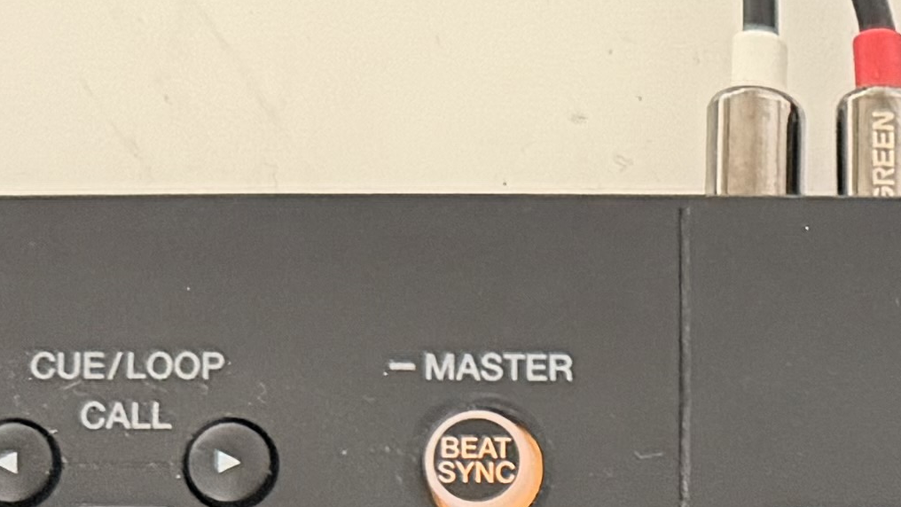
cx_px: 1418
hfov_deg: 13.6
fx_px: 3513
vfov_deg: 7.7
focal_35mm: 147
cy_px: 1198
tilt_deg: -84.7
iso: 800
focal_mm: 6.76
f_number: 1.78
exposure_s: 1/50
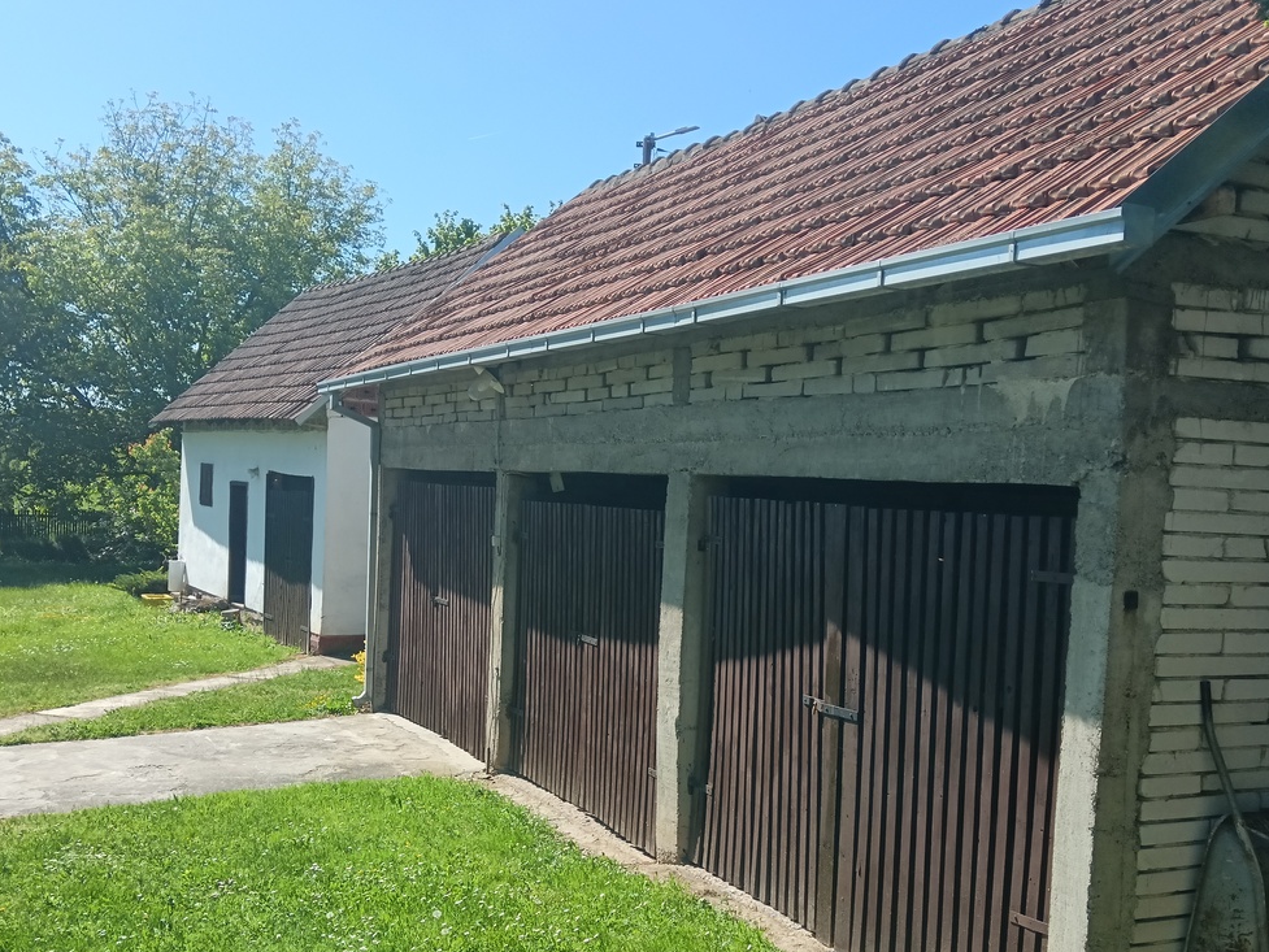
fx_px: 1467
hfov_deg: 46.8
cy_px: 601
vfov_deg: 35.7
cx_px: 618
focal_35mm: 40
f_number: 1.9
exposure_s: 1/752
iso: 100
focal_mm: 4.95
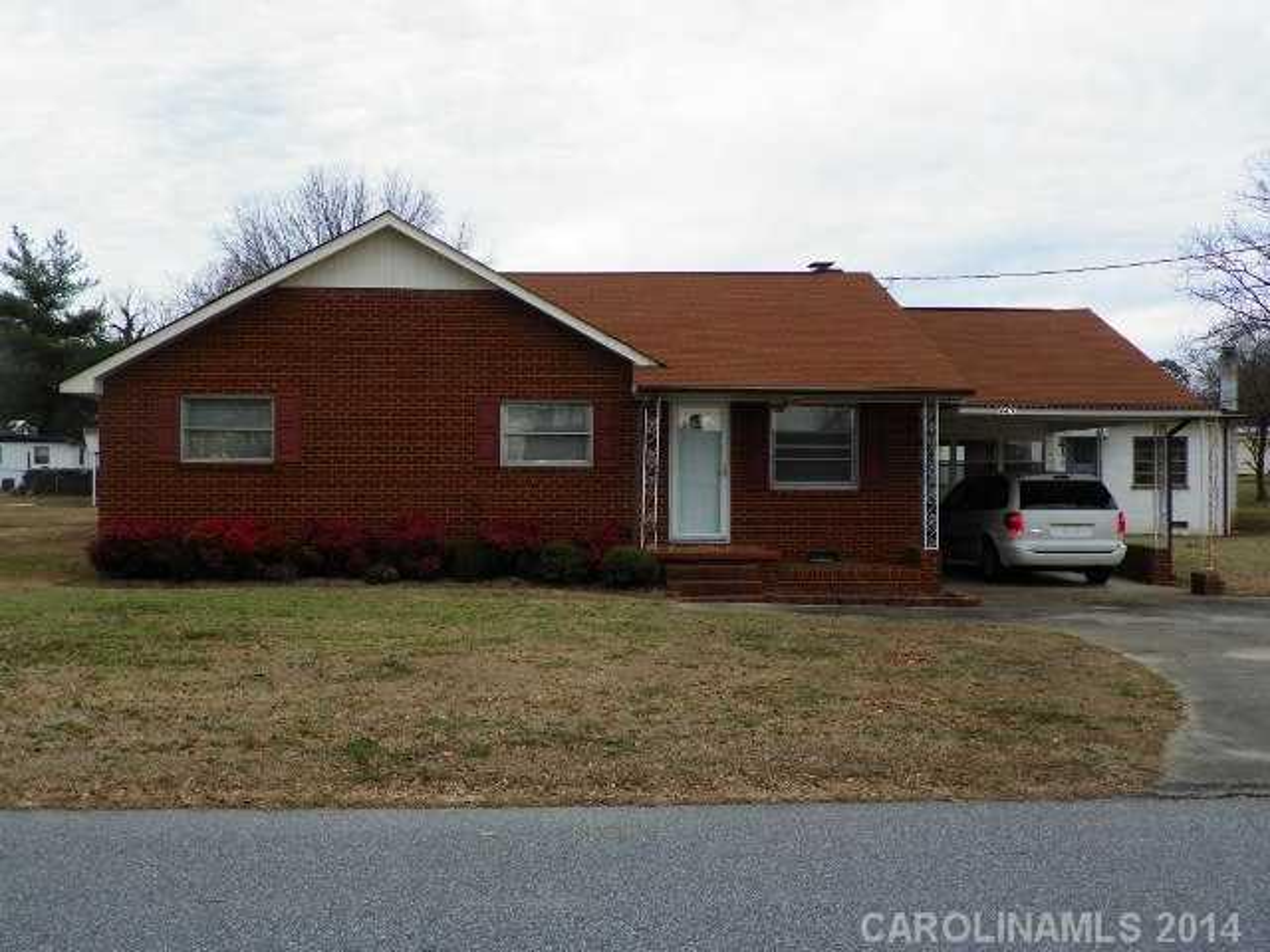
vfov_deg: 39.7
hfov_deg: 51.4
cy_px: 476
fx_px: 1321
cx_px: 635
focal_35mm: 36
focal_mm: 6.4
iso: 64
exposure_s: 1/160
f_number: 3.2
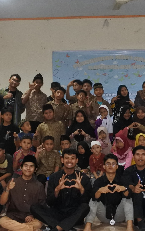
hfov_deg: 22.8
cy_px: 109
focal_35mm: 56
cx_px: 121
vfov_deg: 36.3
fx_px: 354
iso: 2800
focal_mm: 12.1
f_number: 3.8
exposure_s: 1/60
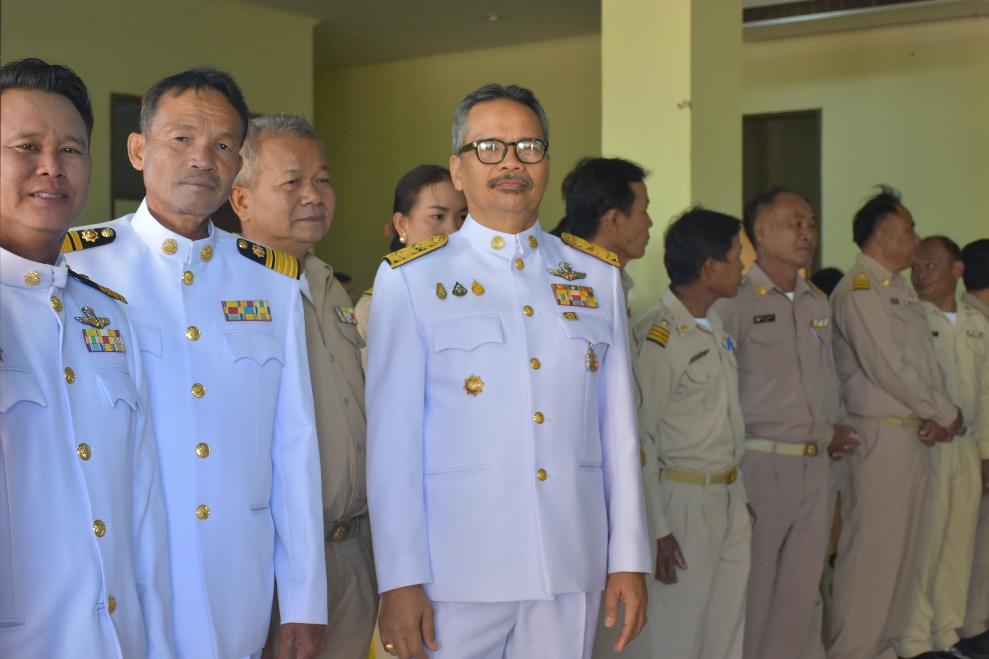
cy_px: 324
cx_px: 498
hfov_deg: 37.2
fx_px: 1470
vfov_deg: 25.3
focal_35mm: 54
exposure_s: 1/60
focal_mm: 35
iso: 800
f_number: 4.2
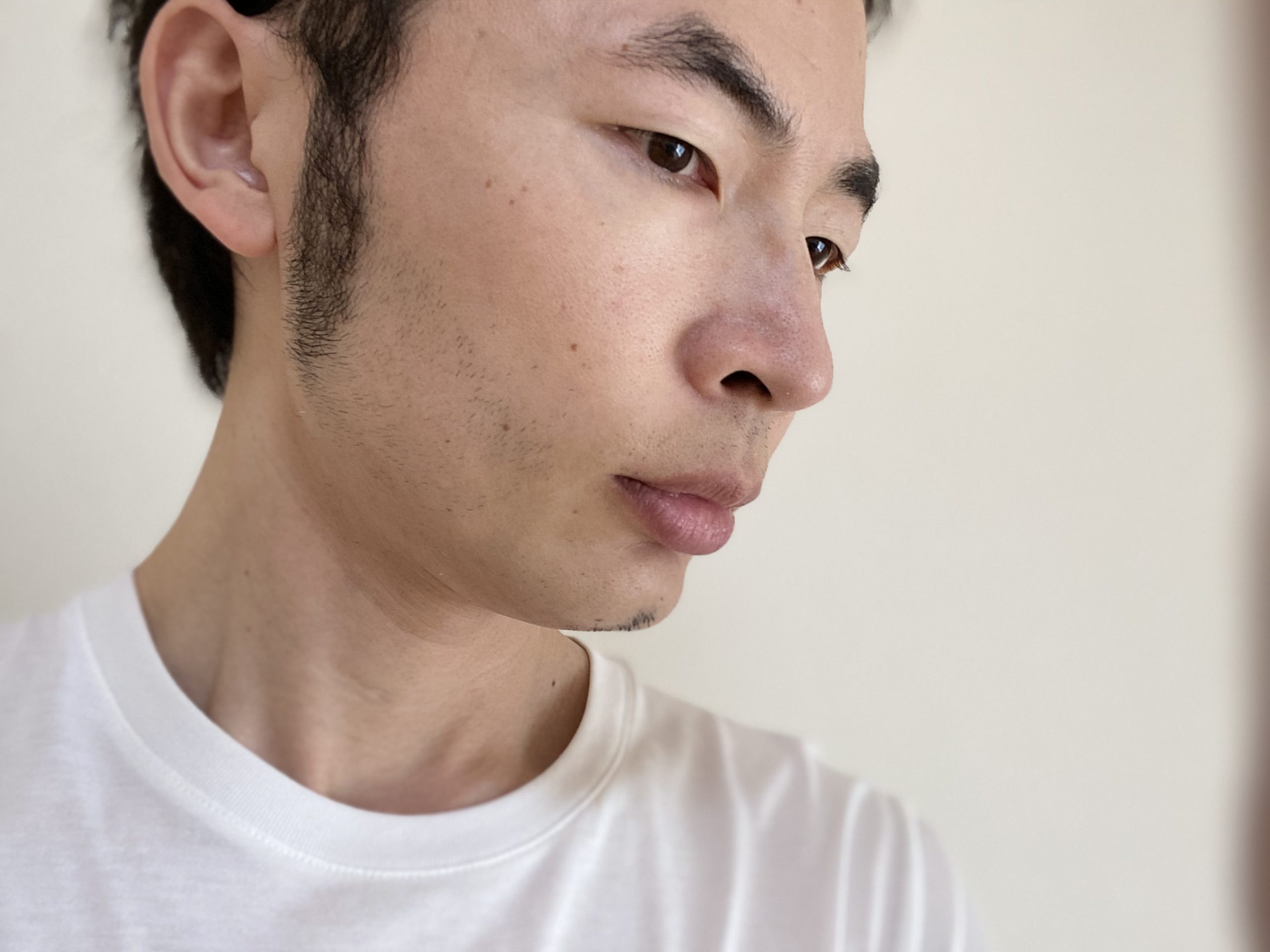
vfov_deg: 46.8
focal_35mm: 30
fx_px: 1101
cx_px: 635
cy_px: 476
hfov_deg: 60.0
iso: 64
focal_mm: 2.71
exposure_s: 1/50
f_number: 2.2
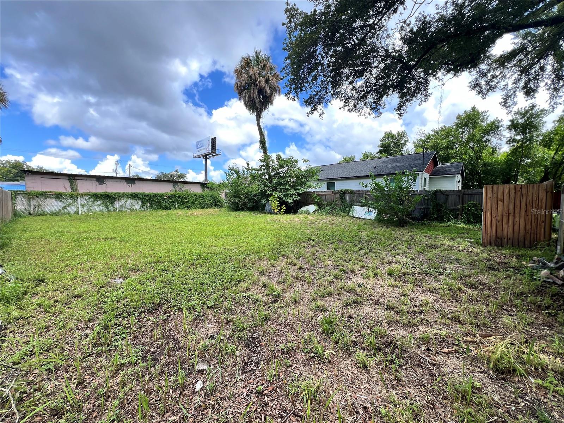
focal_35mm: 13
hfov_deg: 106.2
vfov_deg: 89.9
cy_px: 212
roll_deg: -0.3
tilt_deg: -3.3
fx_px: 212
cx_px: 282
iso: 32
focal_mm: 1.57
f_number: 1.8
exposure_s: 1/219
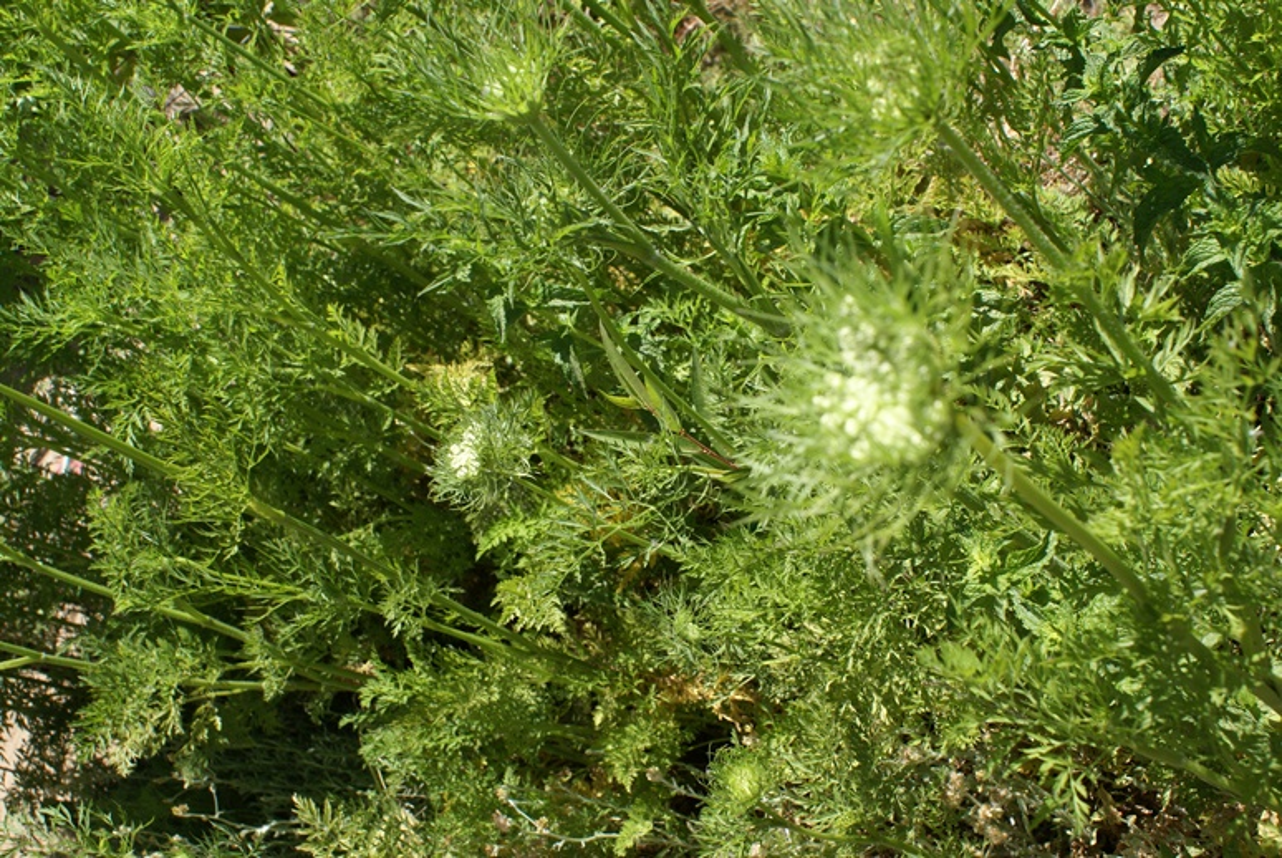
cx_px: 641
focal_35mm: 39
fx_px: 1390
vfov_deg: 34.3
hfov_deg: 49.5
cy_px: 429
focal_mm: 26
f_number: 10
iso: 100
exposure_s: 1/125
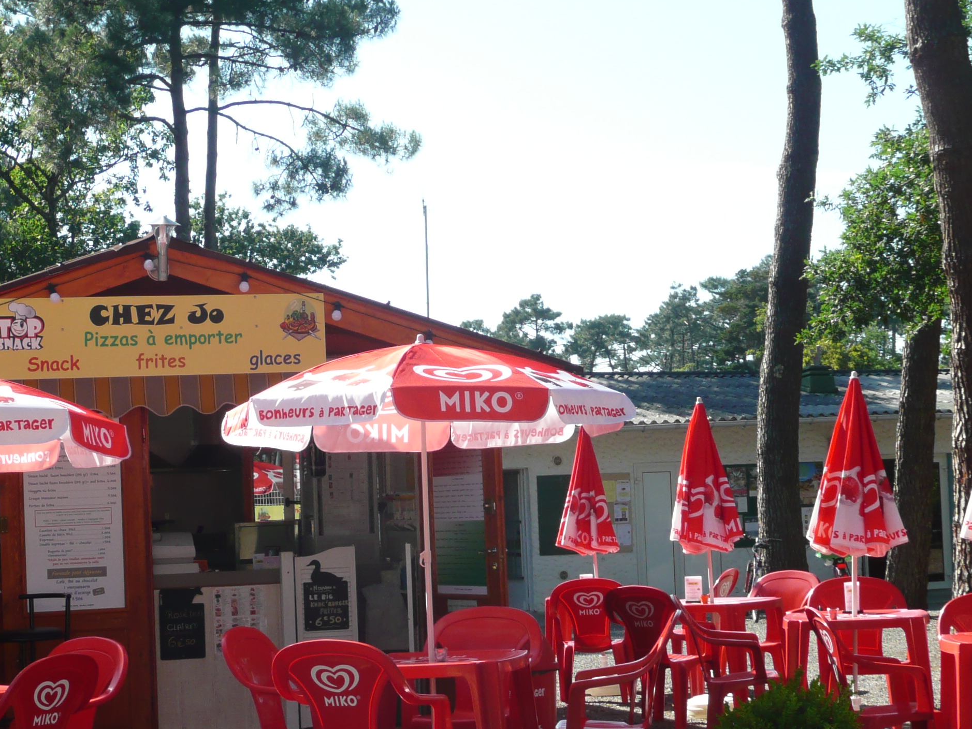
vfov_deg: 19.6
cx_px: 410
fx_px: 2106
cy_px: 441
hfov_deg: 26.0
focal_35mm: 75
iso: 100
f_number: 4.2
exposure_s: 1/320
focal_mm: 8.2
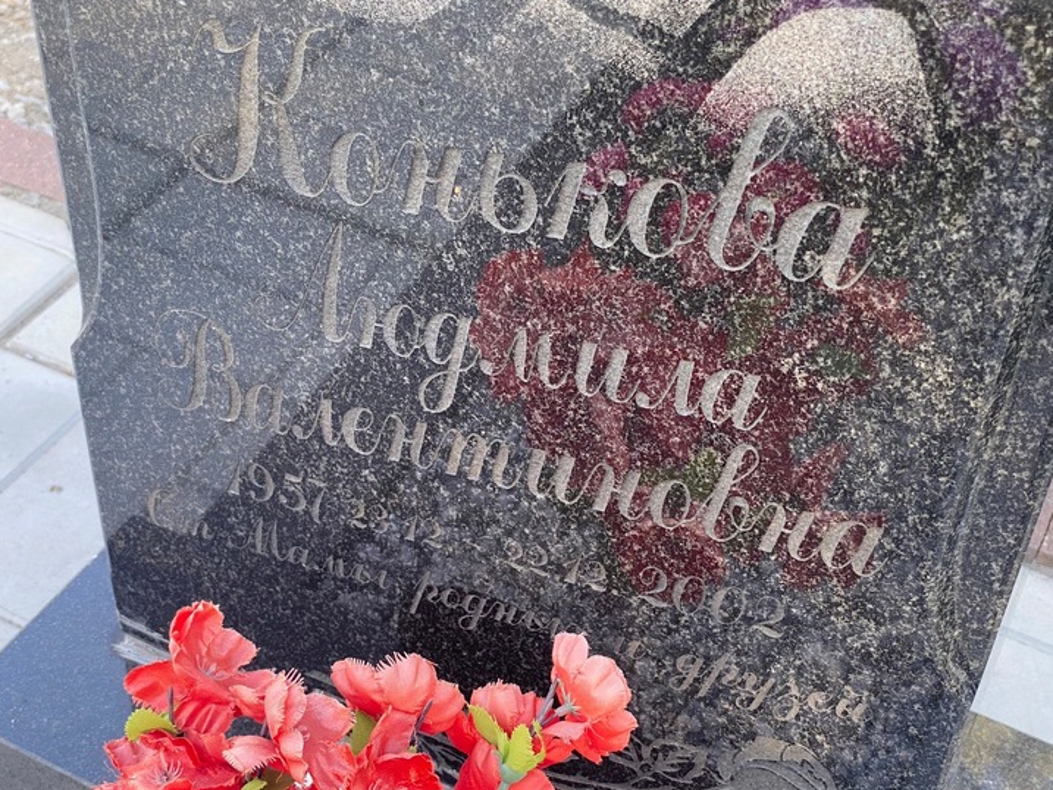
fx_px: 1765
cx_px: 554
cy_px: 424
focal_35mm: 58
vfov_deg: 25.2
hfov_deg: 33.2
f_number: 2
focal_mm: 6
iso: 40
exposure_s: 1/122
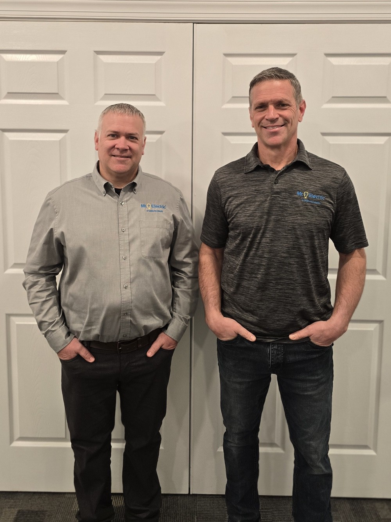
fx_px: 347
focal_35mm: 23
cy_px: 261
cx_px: 196
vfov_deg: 73.9
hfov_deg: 58.9
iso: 200
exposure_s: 1/120
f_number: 1.7
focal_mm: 6.3
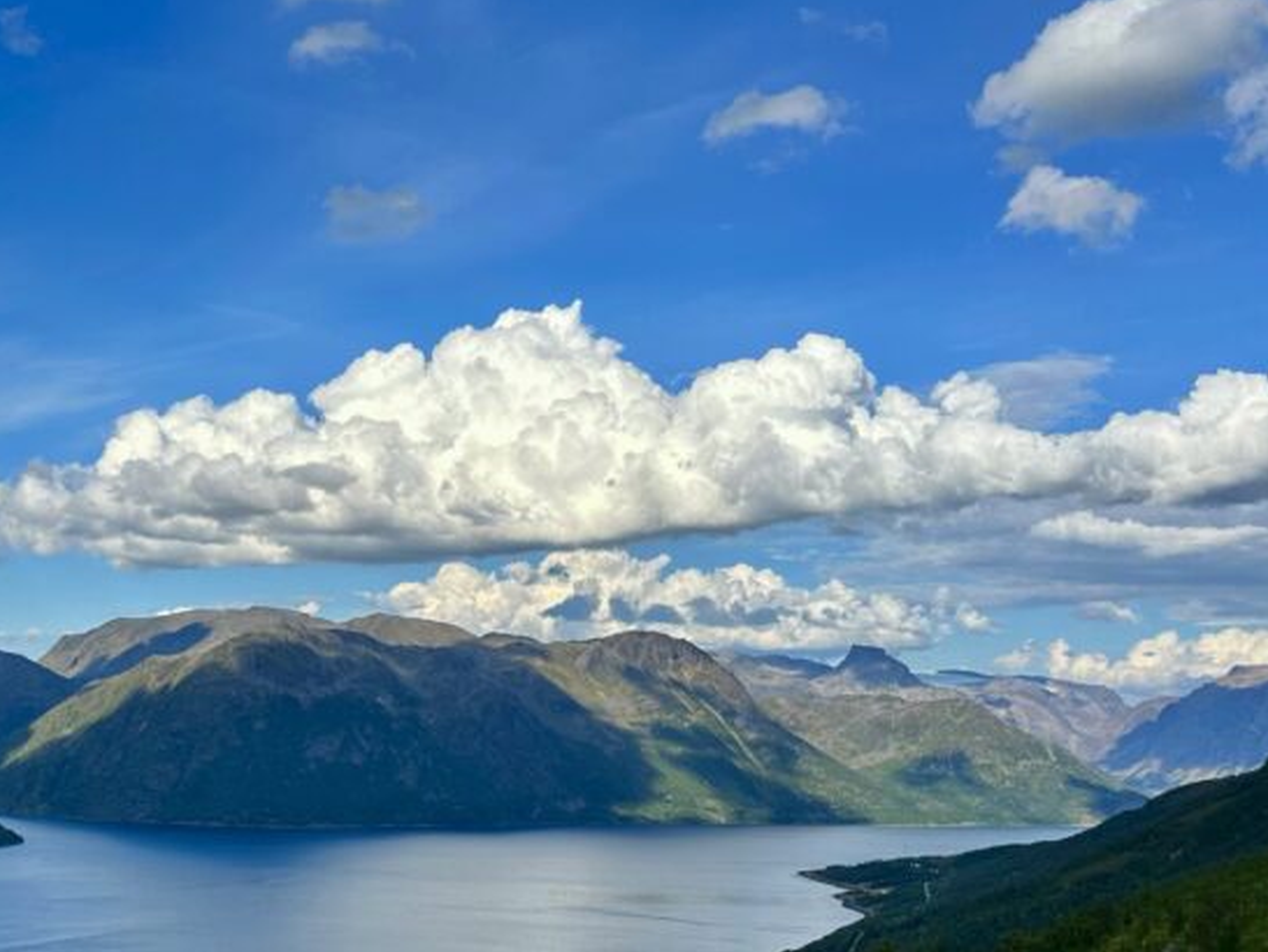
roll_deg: -2.1
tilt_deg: +2.5
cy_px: 657
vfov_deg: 31.9
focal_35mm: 45
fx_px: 1649
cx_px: 251
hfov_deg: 40.3
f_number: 1.78
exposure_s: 1/5525
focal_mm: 6.86
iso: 80
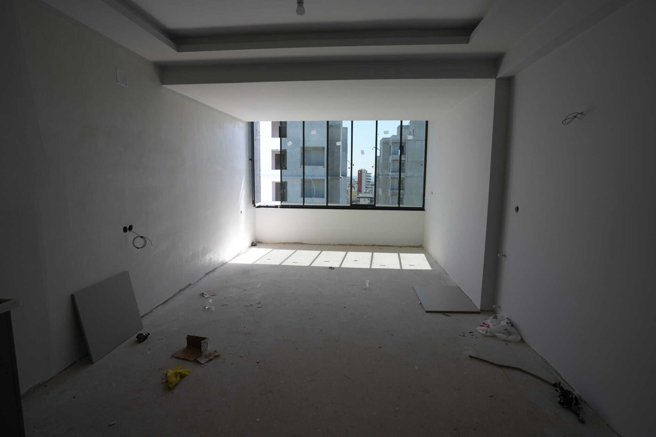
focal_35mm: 19
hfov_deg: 86.9
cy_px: 218
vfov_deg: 64.5
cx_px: 328
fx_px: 346
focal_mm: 19
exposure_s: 1/160
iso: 100
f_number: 4
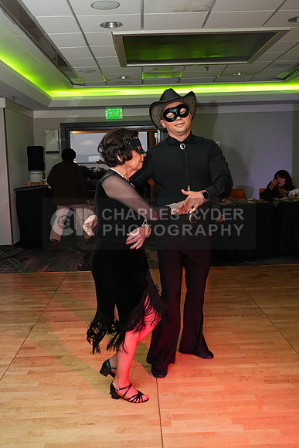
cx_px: 150
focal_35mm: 37
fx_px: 461
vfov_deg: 51.9
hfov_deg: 36.0
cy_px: 224
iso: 5000
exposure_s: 1/250
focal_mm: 37
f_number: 5
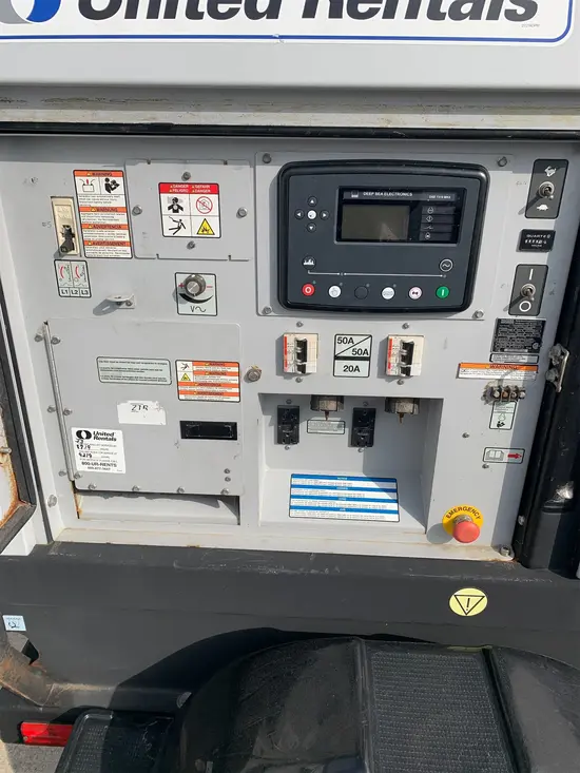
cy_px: 386
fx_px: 581
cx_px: 290
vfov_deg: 67.3
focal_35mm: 26
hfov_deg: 53.1
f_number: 1.8
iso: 25
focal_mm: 4.25
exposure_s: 1/2915
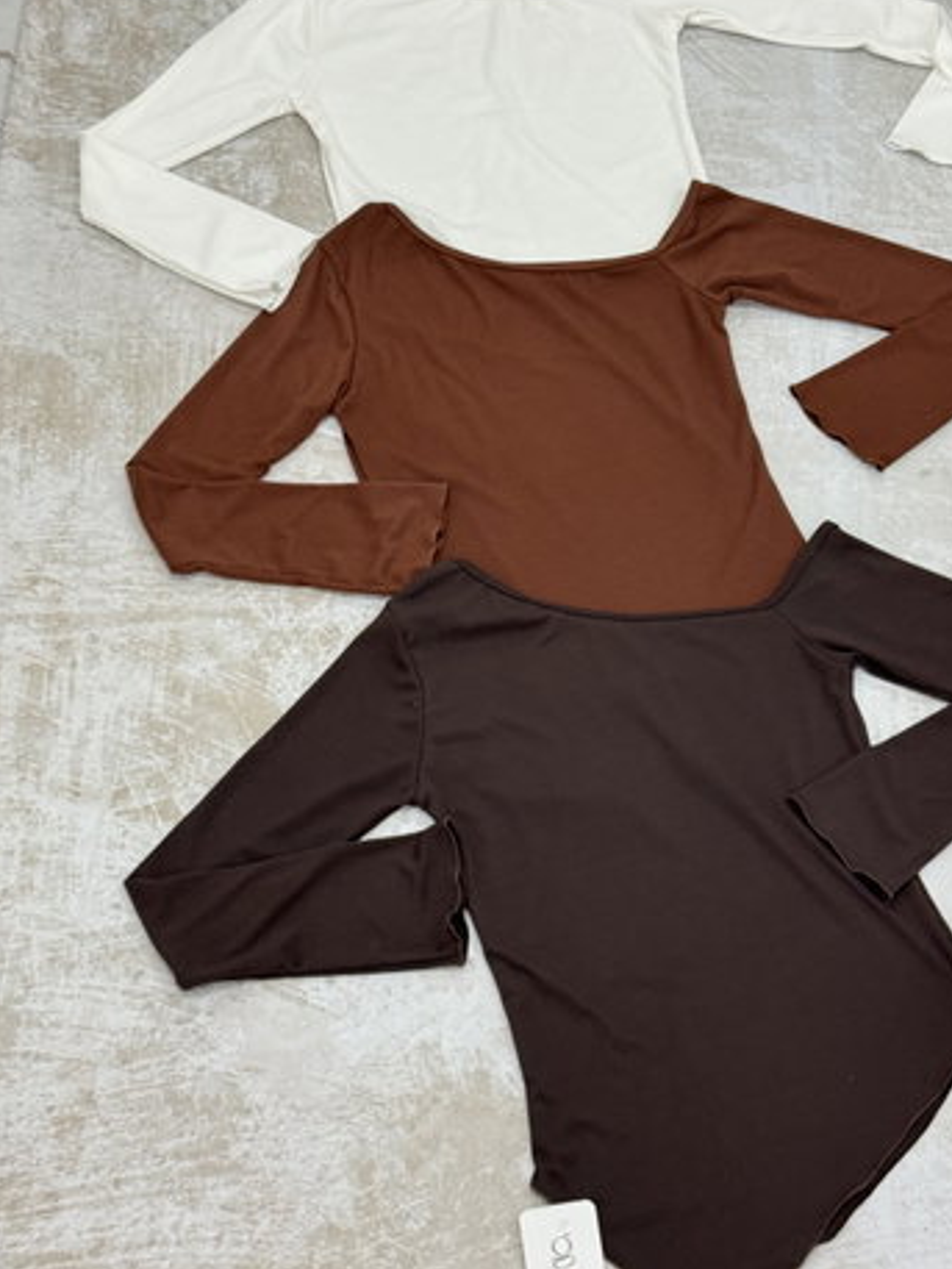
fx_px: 2053
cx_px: 547
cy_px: 590
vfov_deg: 34.3
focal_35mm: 56
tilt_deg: -59.8
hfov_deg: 26.1
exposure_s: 1/50
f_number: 1.78
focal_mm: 6.76
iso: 160
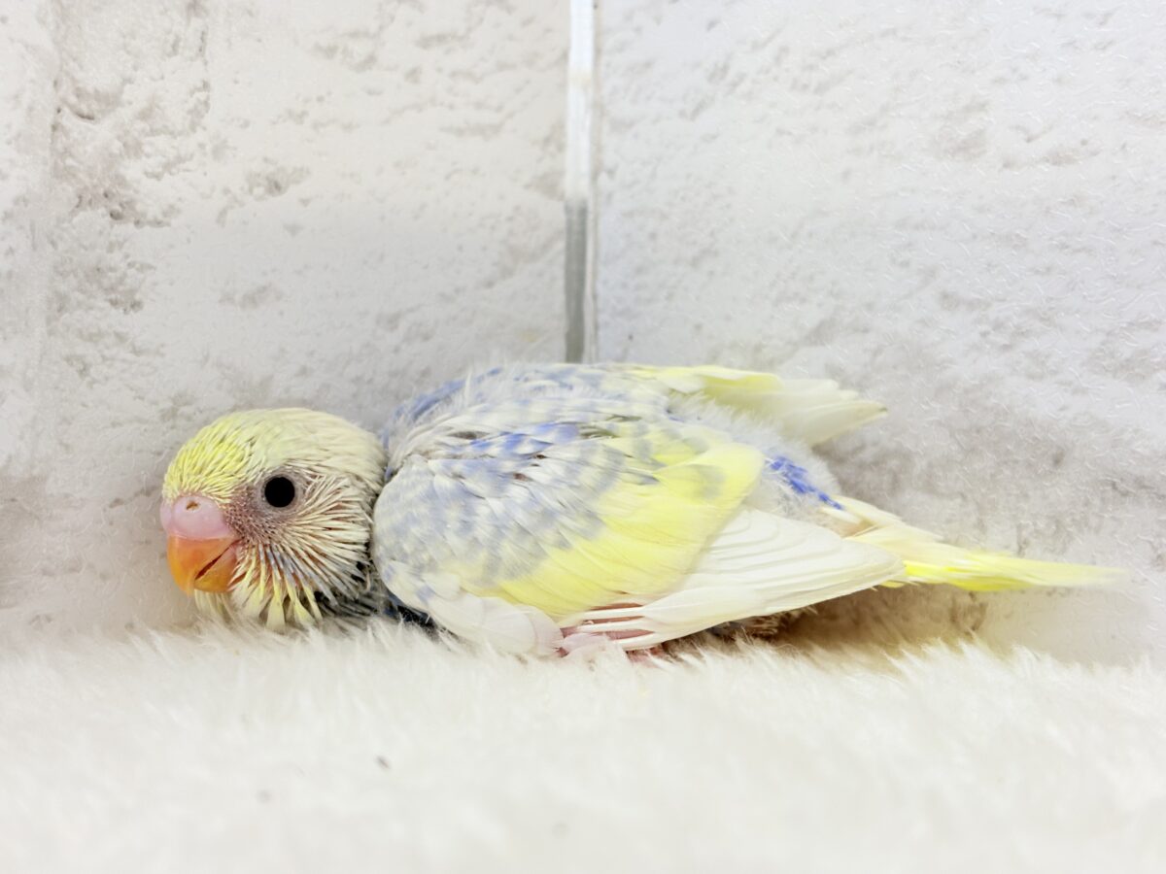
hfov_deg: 36.8
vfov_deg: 28.0
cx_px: 583
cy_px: 437
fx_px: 1752
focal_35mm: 52
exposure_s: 1/50
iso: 50
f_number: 1.6
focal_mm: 5.96
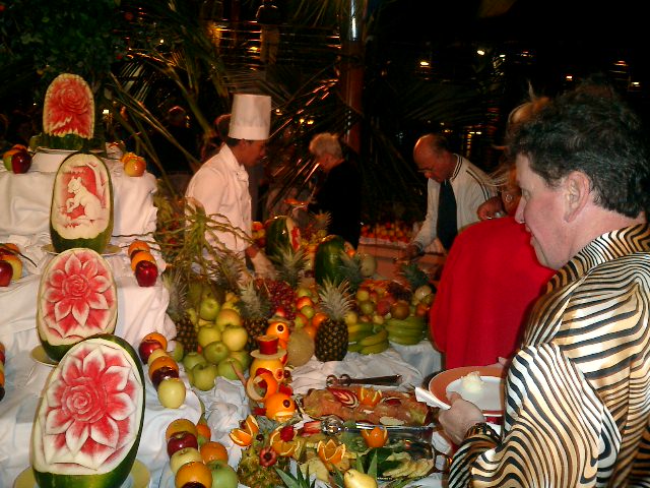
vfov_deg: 39.7
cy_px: 244
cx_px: 325
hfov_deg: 51.4
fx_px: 676
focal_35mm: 36
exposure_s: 1/30
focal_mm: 7.5
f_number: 3.2
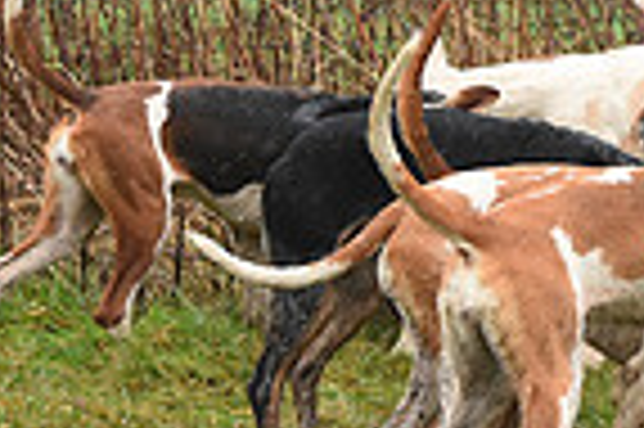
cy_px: -203
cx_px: 1139
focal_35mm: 407
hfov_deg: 5.0
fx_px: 7272
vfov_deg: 3.4
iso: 4000
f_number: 4.5
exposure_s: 1/800
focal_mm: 100
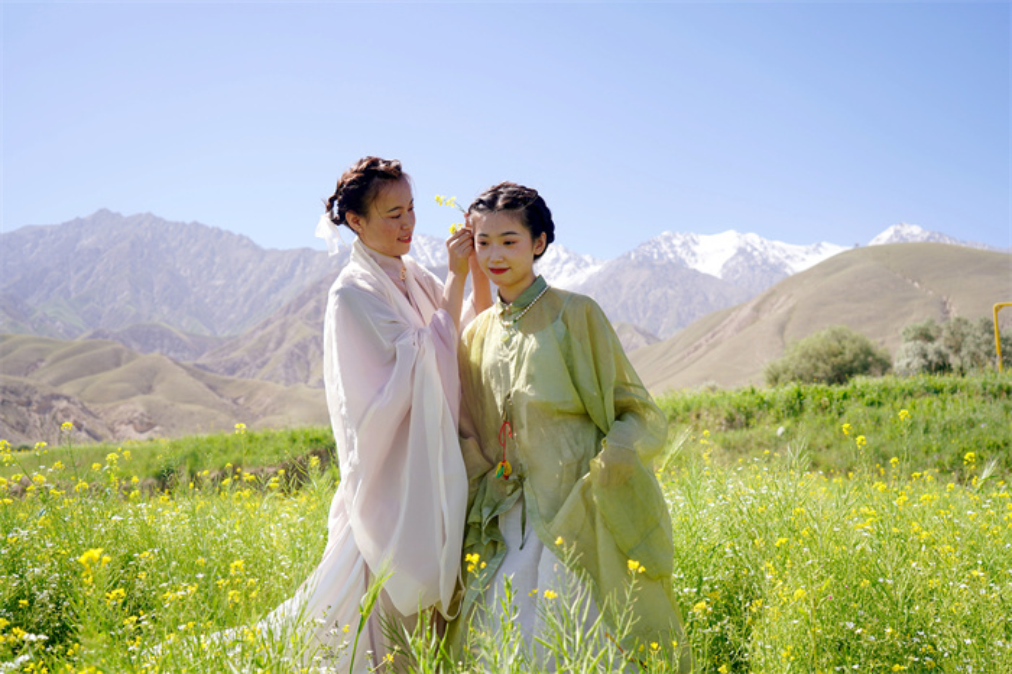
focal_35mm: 33
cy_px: 337
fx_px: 927
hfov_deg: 57.2
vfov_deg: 39.9
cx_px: 506
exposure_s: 1/500
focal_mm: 33
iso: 100
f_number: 4.5
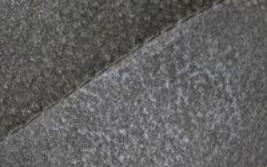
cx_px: 311
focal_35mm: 101
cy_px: 528
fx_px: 735
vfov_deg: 9.5
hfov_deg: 19.5
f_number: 1.8
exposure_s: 1/25
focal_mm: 5.4
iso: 500
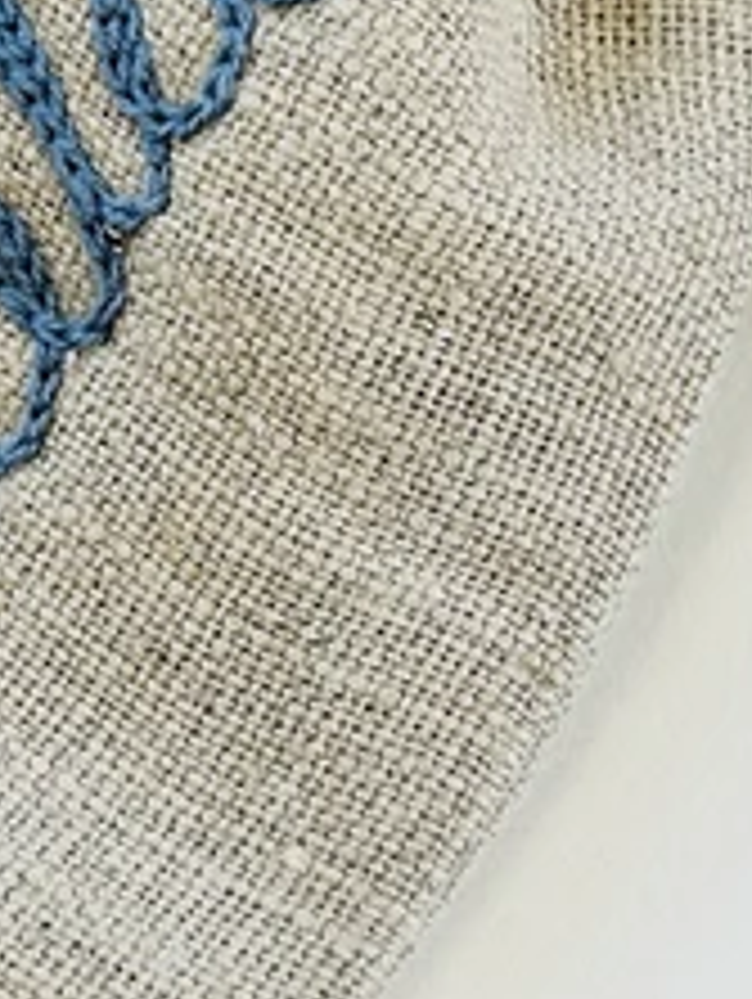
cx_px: 387
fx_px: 2978
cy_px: 436
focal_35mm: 103
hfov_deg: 14.4
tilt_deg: -74.5
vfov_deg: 19.0
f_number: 1.5
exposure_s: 1/268
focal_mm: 5.7
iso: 40
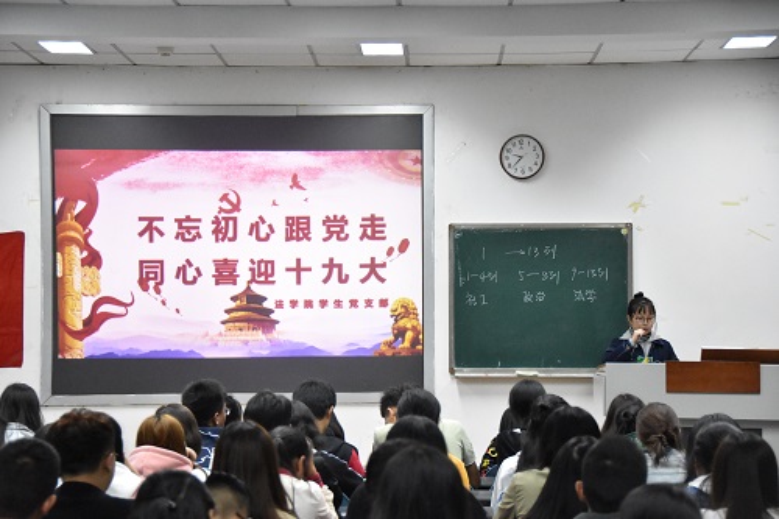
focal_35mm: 105
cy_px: 260
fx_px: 2271
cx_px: 390
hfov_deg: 19.5
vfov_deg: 13.0
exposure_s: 1/100
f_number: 5
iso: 6400
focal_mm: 70
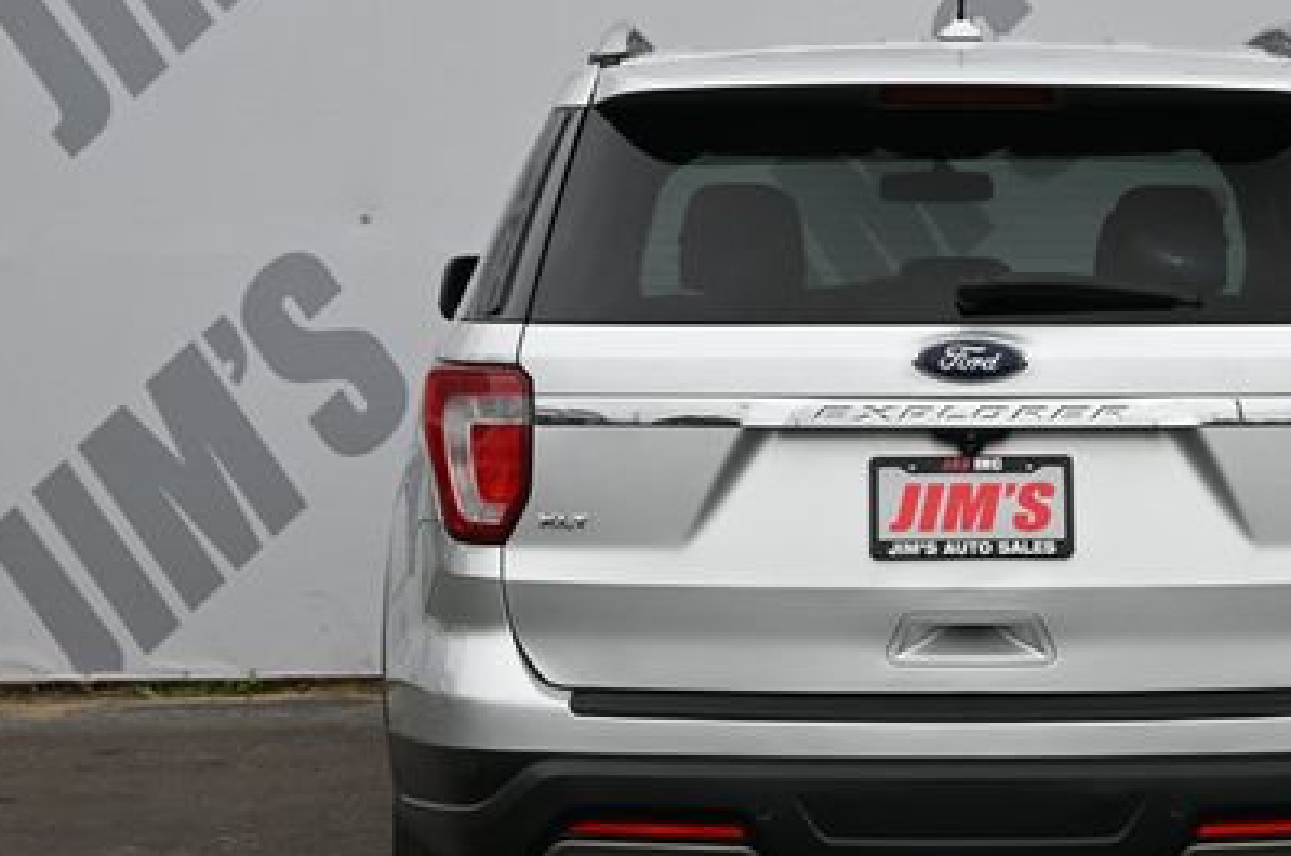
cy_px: 498
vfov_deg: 12.3
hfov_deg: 18.3
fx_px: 3974
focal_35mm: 111
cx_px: 963
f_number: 6
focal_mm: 46
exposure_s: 1/250
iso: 110
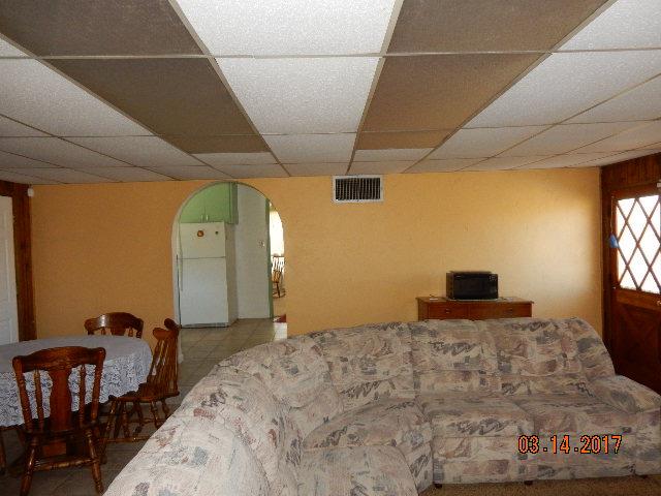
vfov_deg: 54.9
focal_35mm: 25
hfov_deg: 69.4
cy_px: 248
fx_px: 477
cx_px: 330
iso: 280
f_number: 3.7
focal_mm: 4.5
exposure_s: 1/30
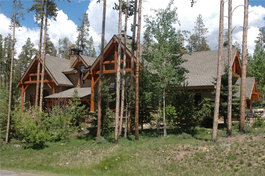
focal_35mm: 44
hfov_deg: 45.0
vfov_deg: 30.8
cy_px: 88
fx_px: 320
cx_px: 132
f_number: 9
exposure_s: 1/320
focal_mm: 29
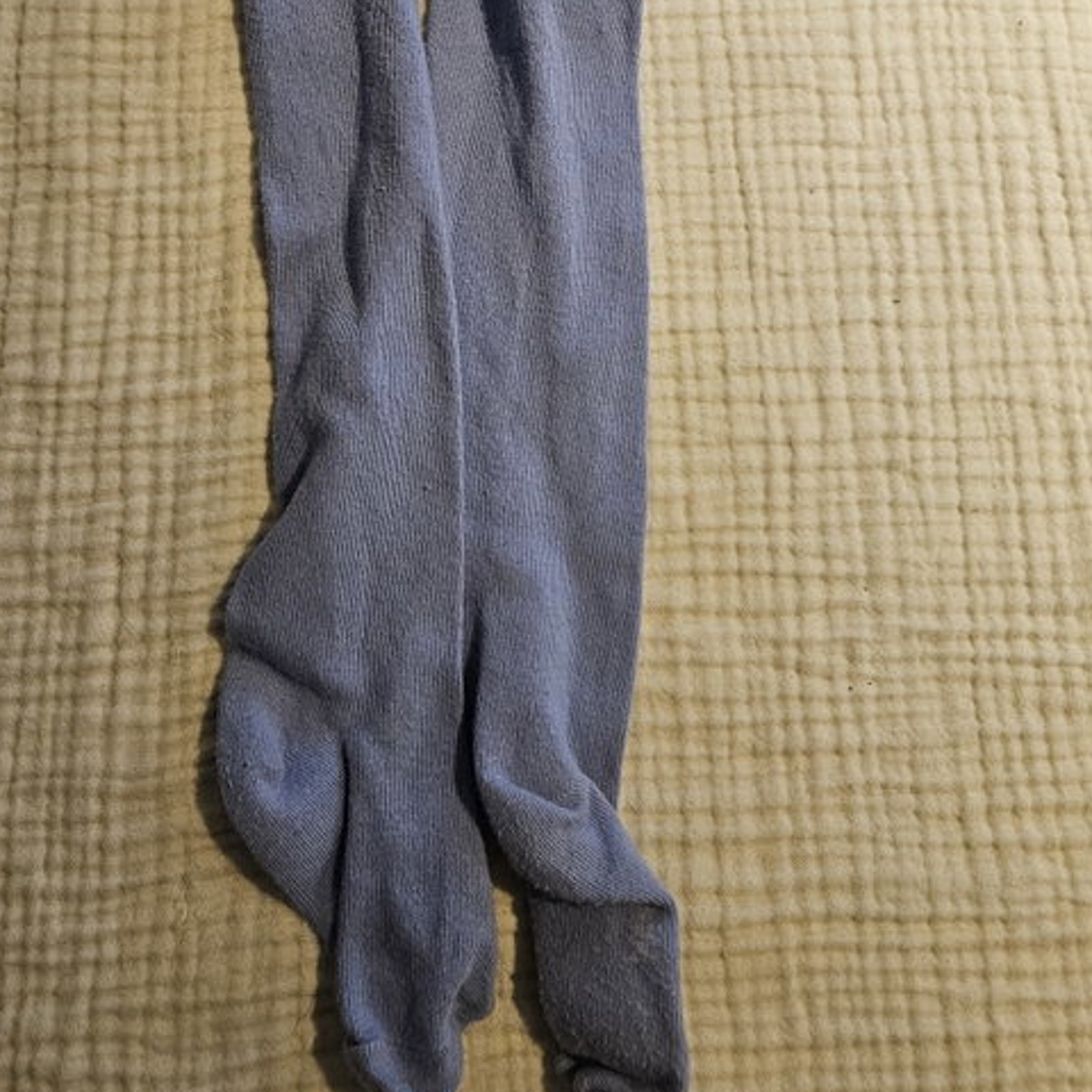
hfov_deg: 47.1
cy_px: 210
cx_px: 460
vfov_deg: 44.8
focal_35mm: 35
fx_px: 1249
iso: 640
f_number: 1.8
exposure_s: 1/100
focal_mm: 5.4
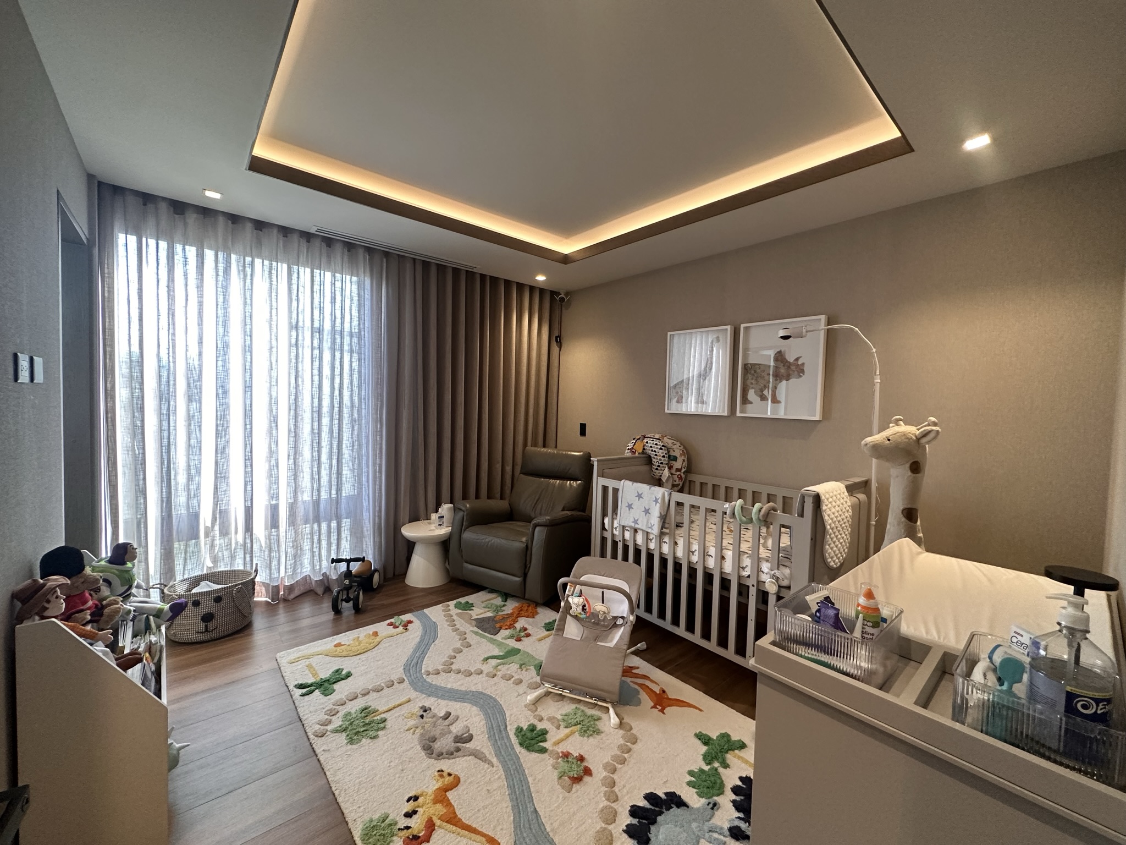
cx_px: 563
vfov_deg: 85.7
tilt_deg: -2.9
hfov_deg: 102.1
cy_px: 422
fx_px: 455
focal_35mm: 14
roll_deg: -1.8
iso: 250
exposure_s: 1/120
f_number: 2.2
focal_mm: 2.22
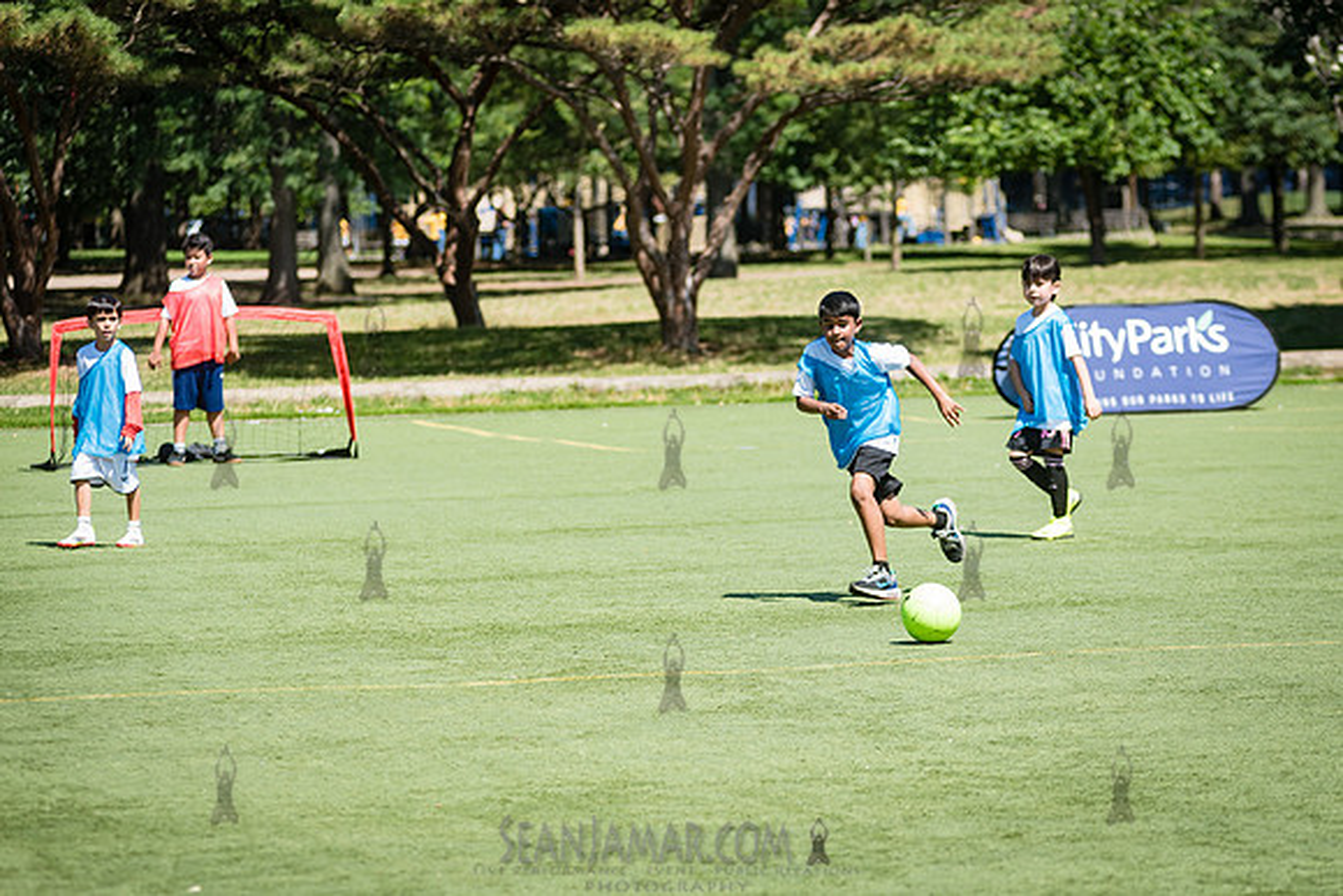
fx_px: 5896
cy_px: 566
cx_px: 844
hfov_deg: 13.0
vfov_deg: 8.7
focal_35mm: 158
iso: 200
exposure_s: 1/1000
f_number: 4
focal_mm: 125
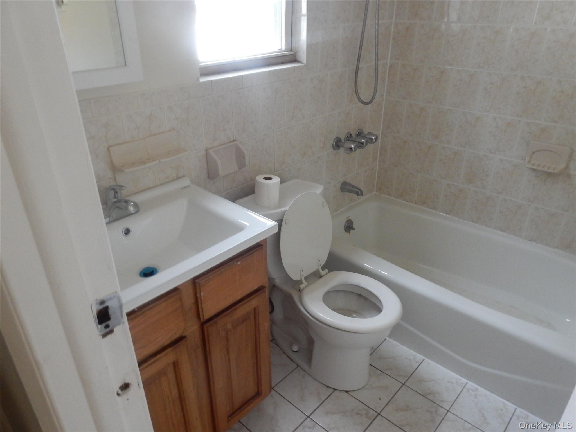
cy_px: 216
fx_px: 416
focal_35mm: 25
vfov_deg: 54.9
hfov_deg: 69.4
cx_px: 288
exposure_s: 1/30
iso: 360
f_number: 4.8
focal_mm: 4.5
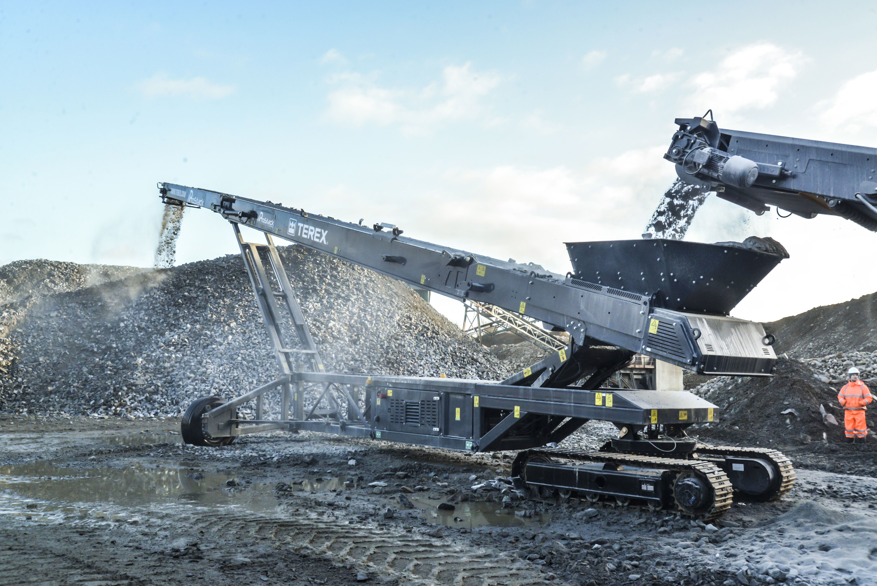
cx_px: 438
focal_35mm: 29
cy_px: 293
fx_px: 707
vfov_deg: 45.0
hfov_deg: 63.6
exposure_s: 1/320
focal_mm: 29
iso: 2000
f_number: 13
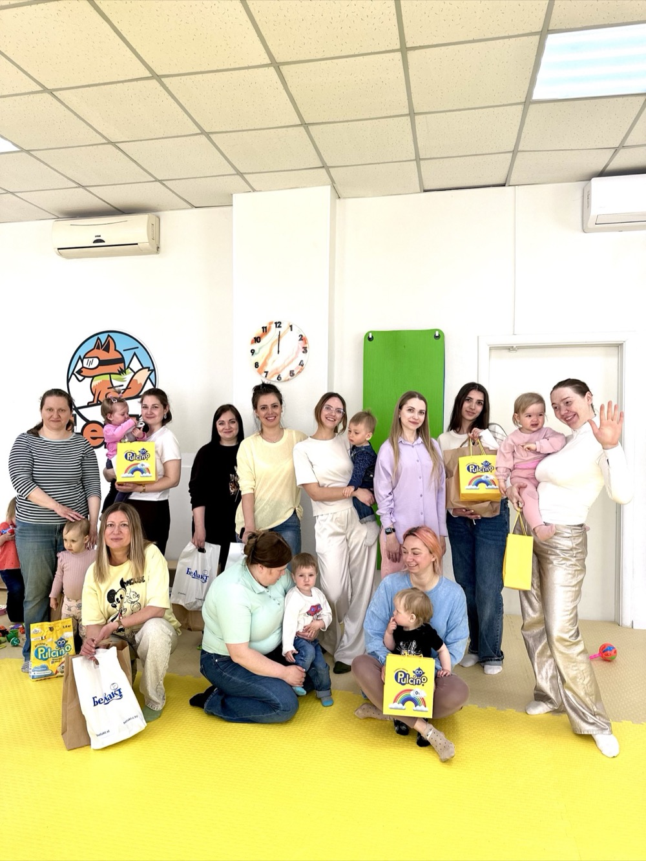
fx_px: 597
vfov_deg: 71.6
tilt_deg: -0.5
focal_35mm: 24
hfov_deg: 56.8
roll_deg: -0.4
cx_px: 323
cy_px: 430
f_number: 1.78
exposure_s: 1/121
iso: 80
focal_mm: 6.86
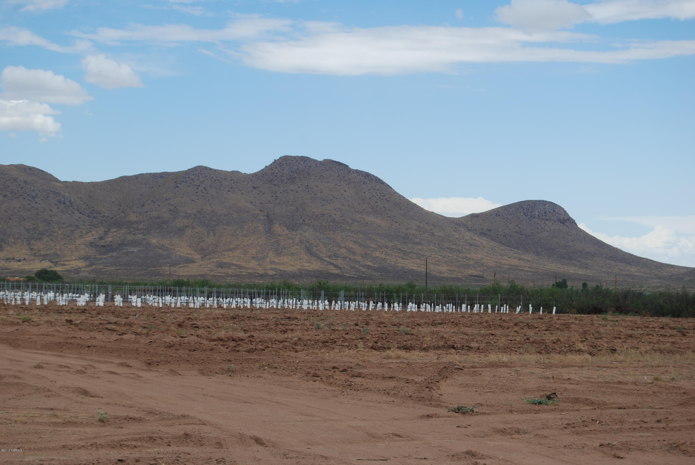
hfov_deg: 24.6
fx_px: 1595
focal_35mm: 82
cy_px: 232
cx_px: 348
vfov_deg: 16.6
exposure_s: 1/200
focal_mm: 55
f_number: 7.1
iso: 100
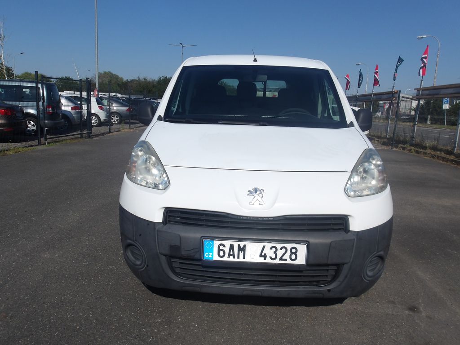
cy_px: 172
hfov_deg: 65.3
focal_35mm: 27
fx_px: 359
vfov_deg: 51.4
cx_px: 230
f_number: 10.4
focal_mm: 4.9
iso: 100
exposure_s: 1/289
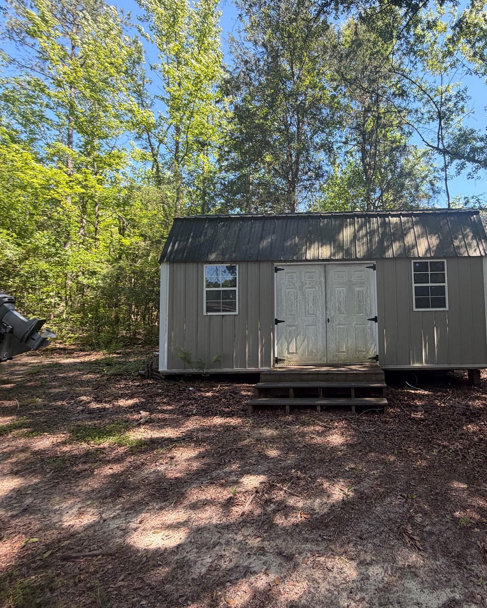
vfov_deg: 83.3
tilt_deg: +7.2
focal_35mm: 19
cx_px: 349
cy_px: 296
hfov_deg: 67.5
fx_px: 342
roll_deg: -0.7
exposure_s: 1/152
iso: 50
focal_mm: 2.22
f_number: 2.2
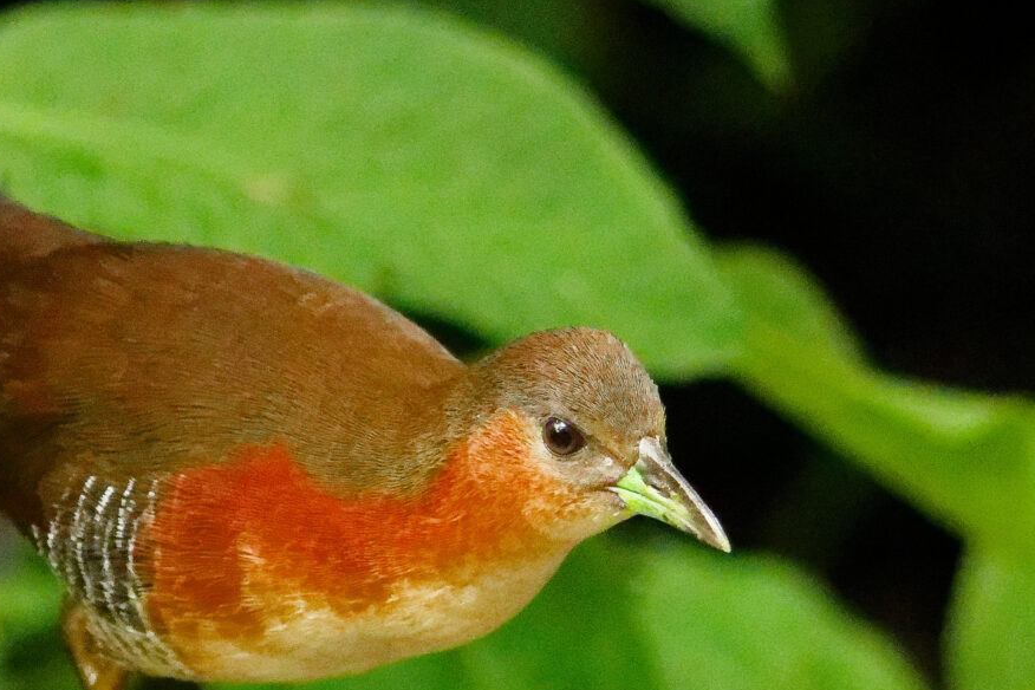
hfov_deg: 1.2
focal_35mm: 1754
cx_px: 364
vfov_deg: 0.8
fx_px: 50424
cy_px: 639
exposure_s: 1/400
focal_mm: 400
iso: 6400
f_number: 6.3
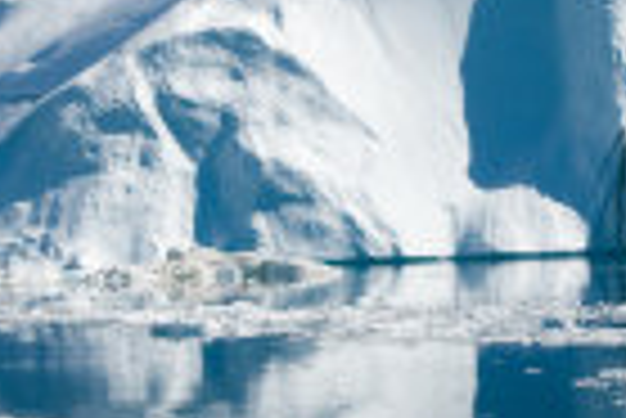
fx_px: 2750
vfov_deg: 8.7
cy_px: 144
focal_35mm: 158
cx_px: 369
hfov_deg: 13.0
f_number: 16
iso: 200
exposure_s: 1/250
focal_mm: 24
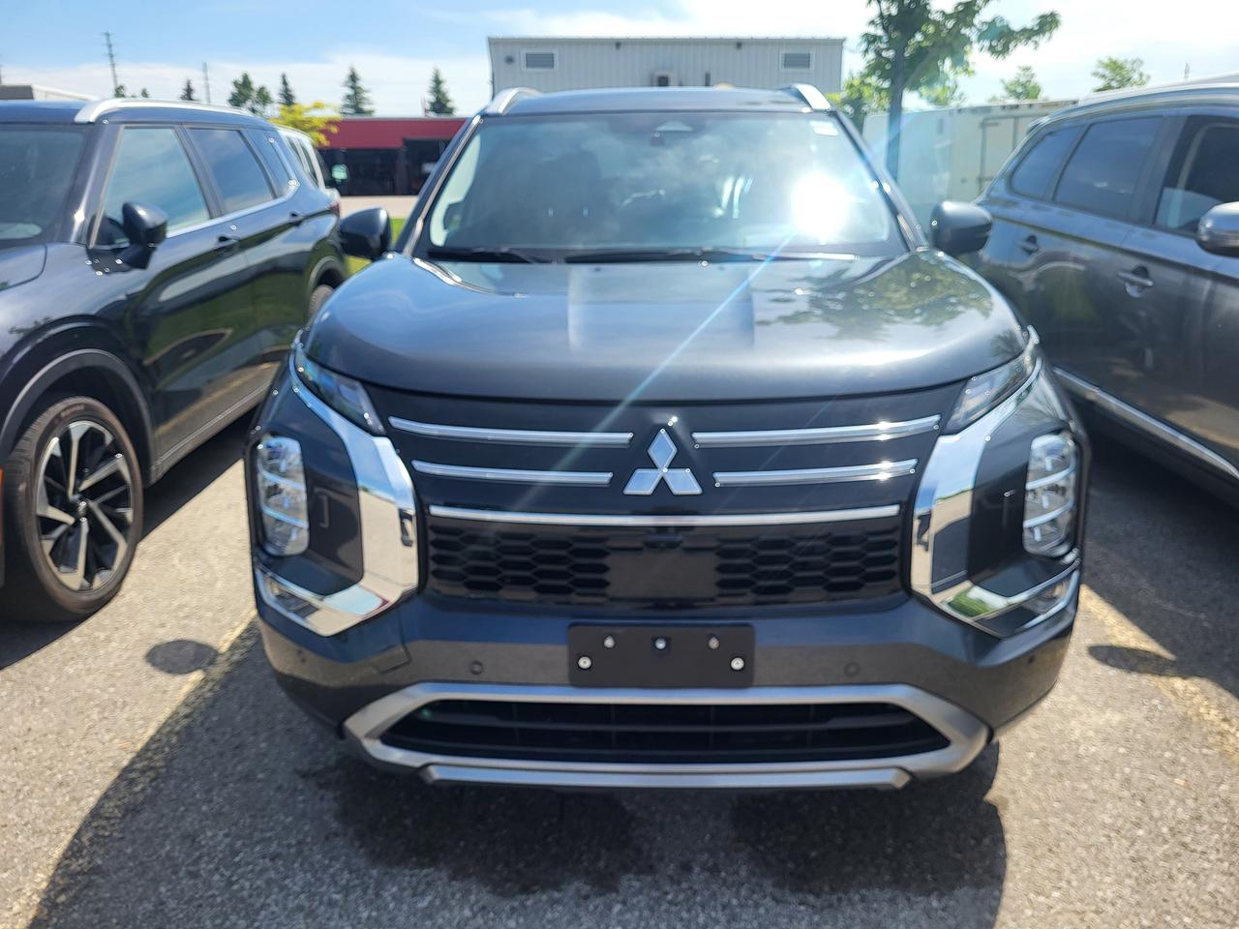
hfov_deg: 67.3
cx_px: 620
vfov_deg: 53.1
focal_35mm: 26
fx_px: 931
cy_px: 464
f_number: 1.8
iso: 40
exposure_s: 1/1509
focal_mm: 5.4
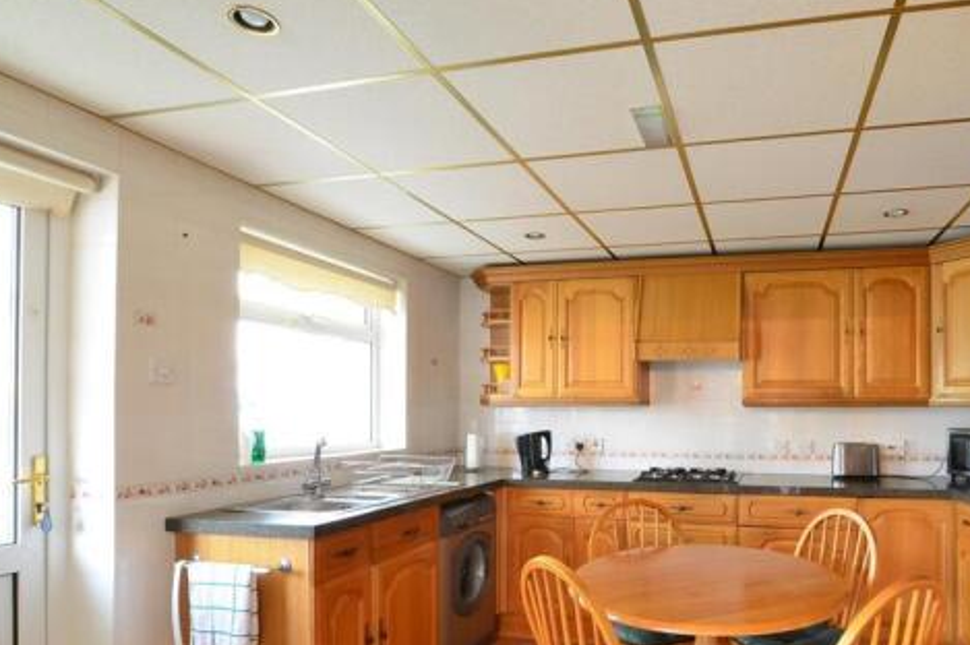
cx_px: 645
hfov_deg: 78.6
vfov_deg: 58.7
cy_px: 404
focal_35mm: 21
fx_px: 565
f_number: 11
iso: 400
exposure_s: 3
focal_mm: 10
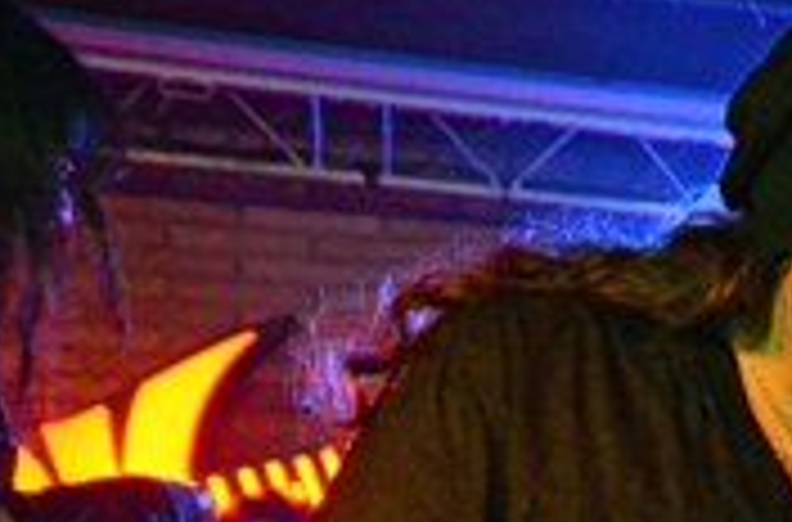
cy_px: 806
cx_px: 1418
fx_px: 2035
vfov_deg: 13.7
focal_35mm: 93
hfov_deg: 17.8
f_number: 2.8
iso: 5600
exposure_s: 1/100
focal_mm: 17
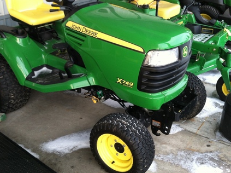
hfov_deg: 41.9
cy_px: 72
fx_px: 300
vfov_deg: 32.0
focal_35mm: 45
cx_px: 90
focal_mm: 3.85
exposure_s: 1/24
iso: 100
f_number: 2.8
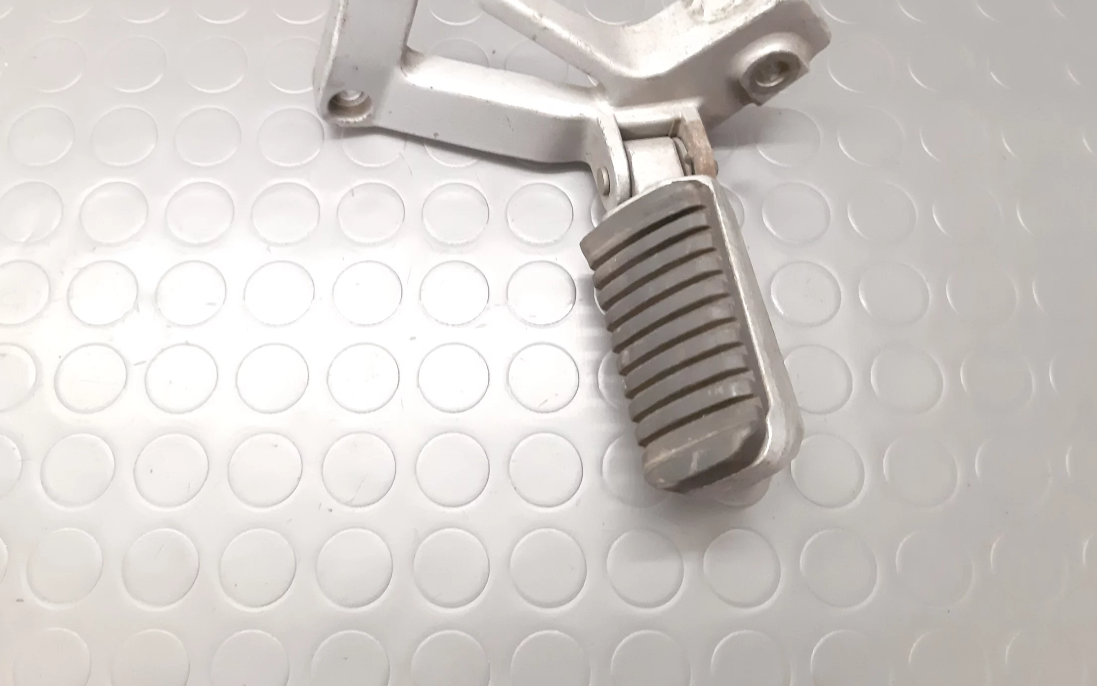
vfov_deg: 37.8
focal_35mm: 33
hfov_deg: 58.0
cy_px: 217
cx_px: 492
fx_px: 987
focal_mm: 3.93
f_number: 1.7
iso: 500
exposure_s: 1/25
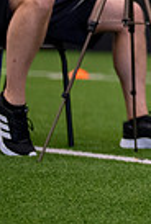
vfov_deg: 8.8
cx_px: 379
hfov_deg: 5.7
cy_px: -19
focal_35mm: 232
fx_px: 1452
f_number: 1.2
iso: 2000
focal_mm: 50
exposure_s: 1/1000
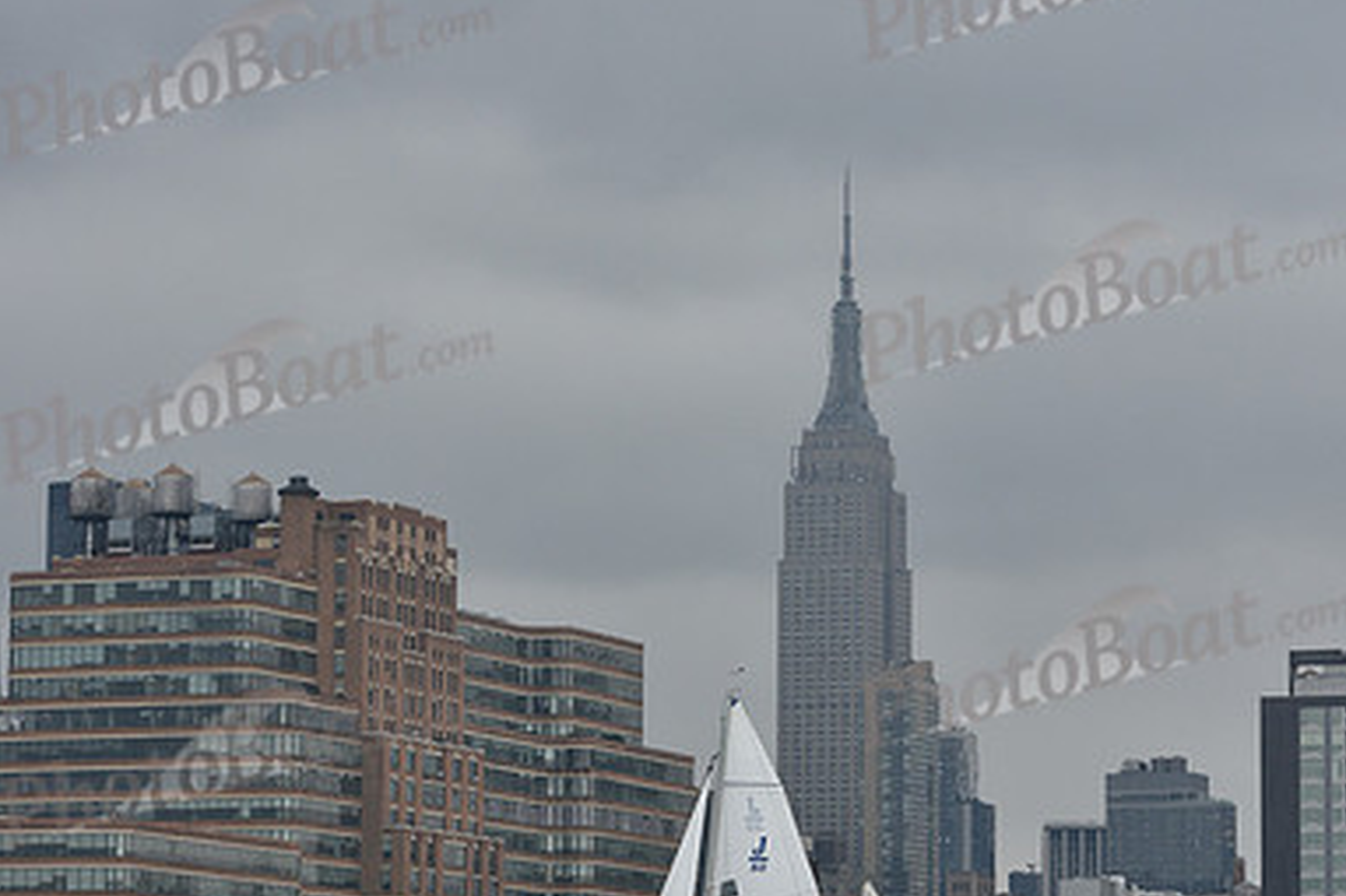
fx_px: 5942
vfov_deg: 8.6
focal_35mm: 159
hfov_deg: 12.9
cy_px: 527
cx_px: 677
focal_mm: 105
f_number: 7.1
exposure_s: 1/800
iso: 400
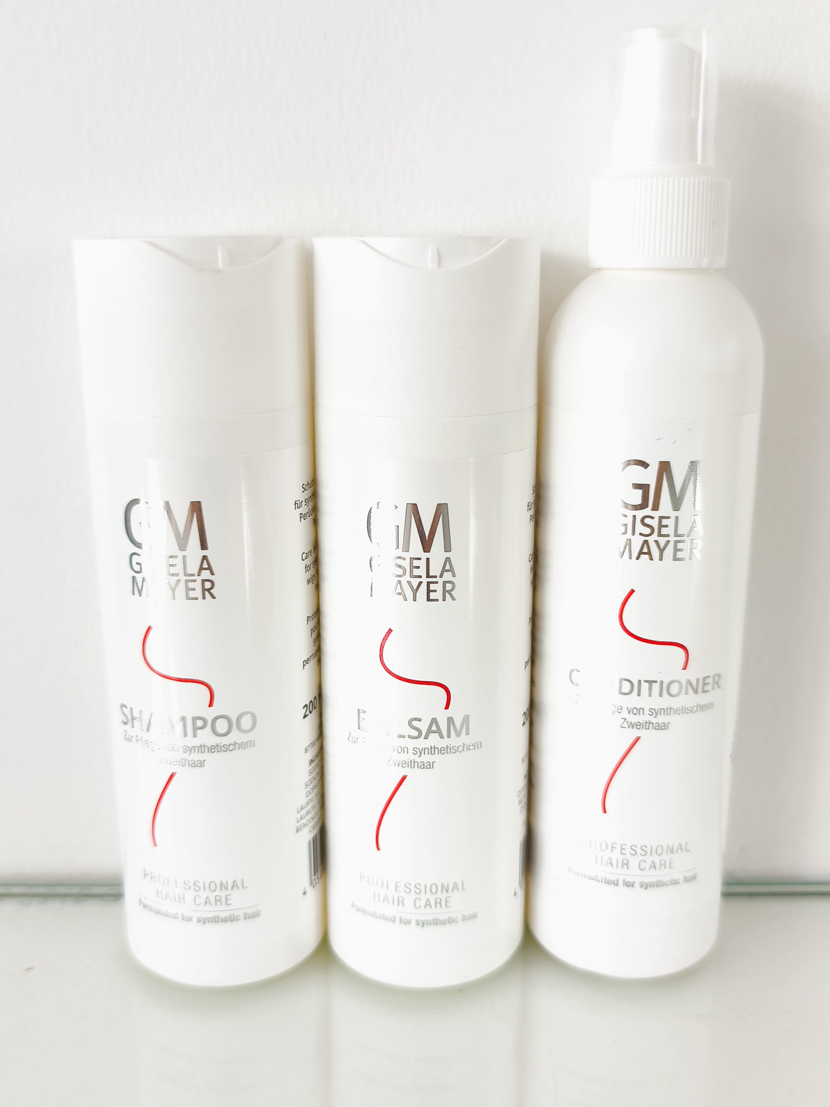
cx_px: 415
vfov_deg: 56.8
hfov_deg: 44.2
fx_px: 1023
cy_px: 554
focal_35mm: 32
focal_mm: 6.14
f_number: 1.65
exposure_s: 1/40
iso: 50
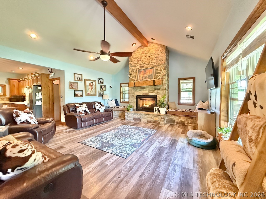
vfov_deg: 85.7
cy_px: 100
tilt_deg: -1.4
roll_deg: +0.8
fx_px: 108
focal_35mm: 14
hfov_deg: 102.1
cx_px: 133
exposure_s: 1/60
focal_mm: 2.22
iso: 1250
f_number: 2.2
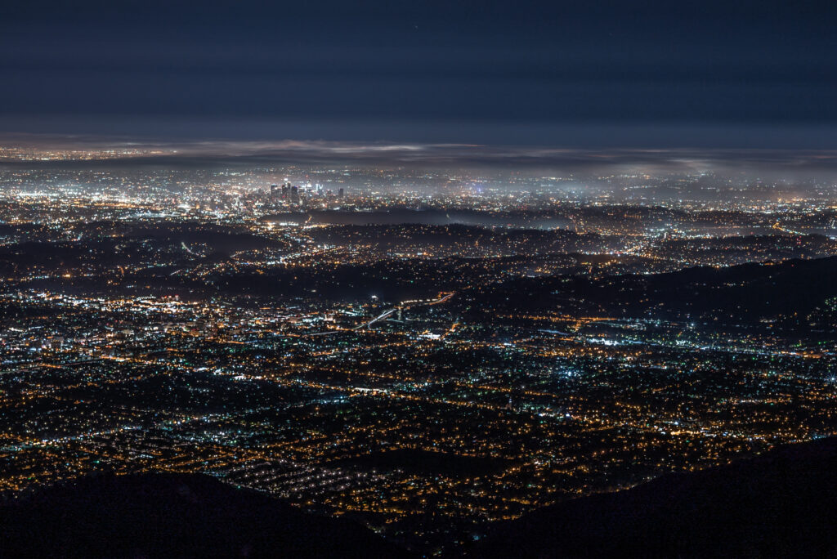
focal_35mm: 85
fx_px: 1977
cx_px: 418
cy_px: 280
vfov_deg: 16.1
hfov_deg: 23.9
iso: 100
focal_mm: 85
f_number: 9
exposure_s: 20
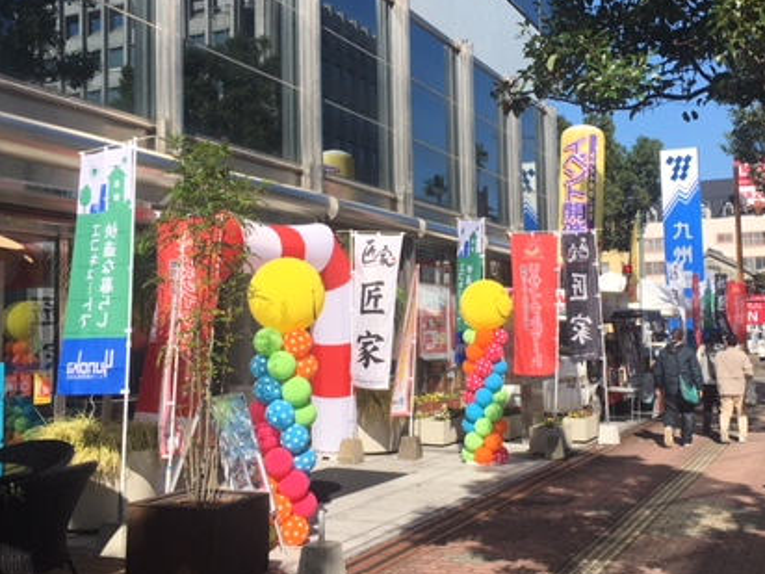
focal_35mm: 45
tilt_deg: +5.6
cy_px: 243
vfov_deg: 32.1
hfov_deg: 41.9
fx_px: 994
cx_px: 444
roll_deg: +1.5
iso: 25
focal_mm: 4.15
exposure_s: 1/2331
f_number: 2.2
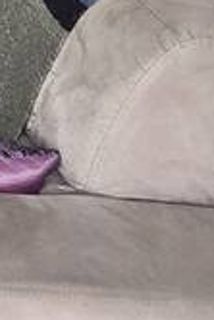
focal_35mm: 117
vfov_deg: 14.5
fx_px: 1041
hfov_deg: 8.2
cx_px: -575
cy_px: -324
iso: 100
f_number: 2.2
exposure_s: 1/60
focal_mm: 2.2
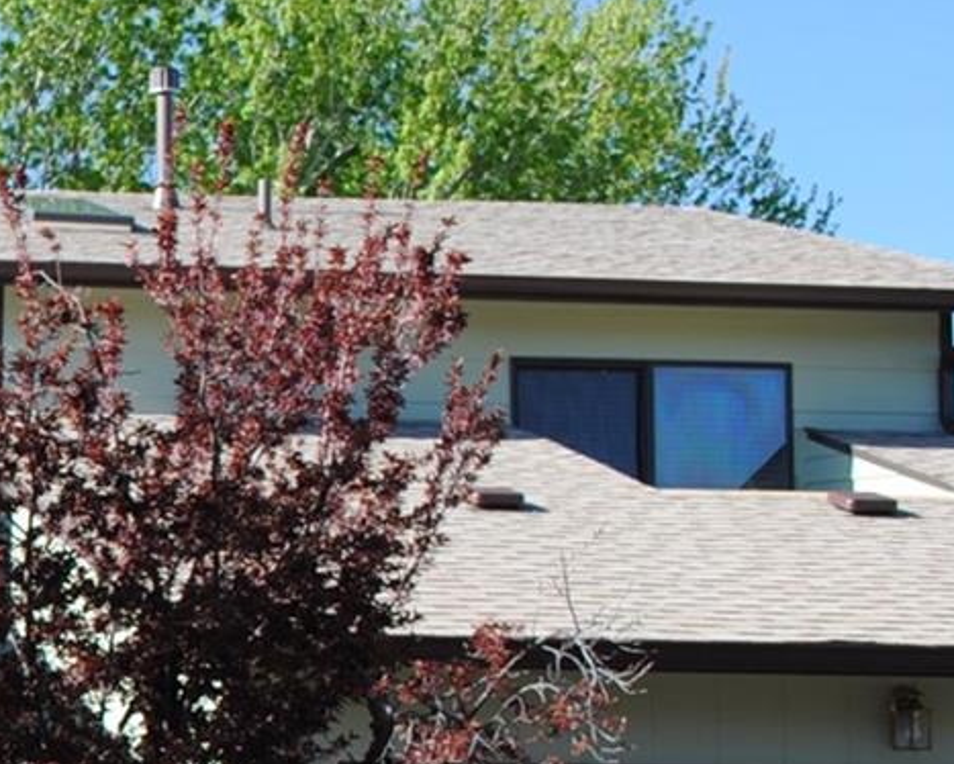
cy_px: 735
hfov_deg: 15.8
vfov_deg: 14.2
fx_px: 3022
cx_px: -647
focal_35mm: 107
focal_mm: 22
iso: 100
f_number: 6.3
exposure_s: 1/160
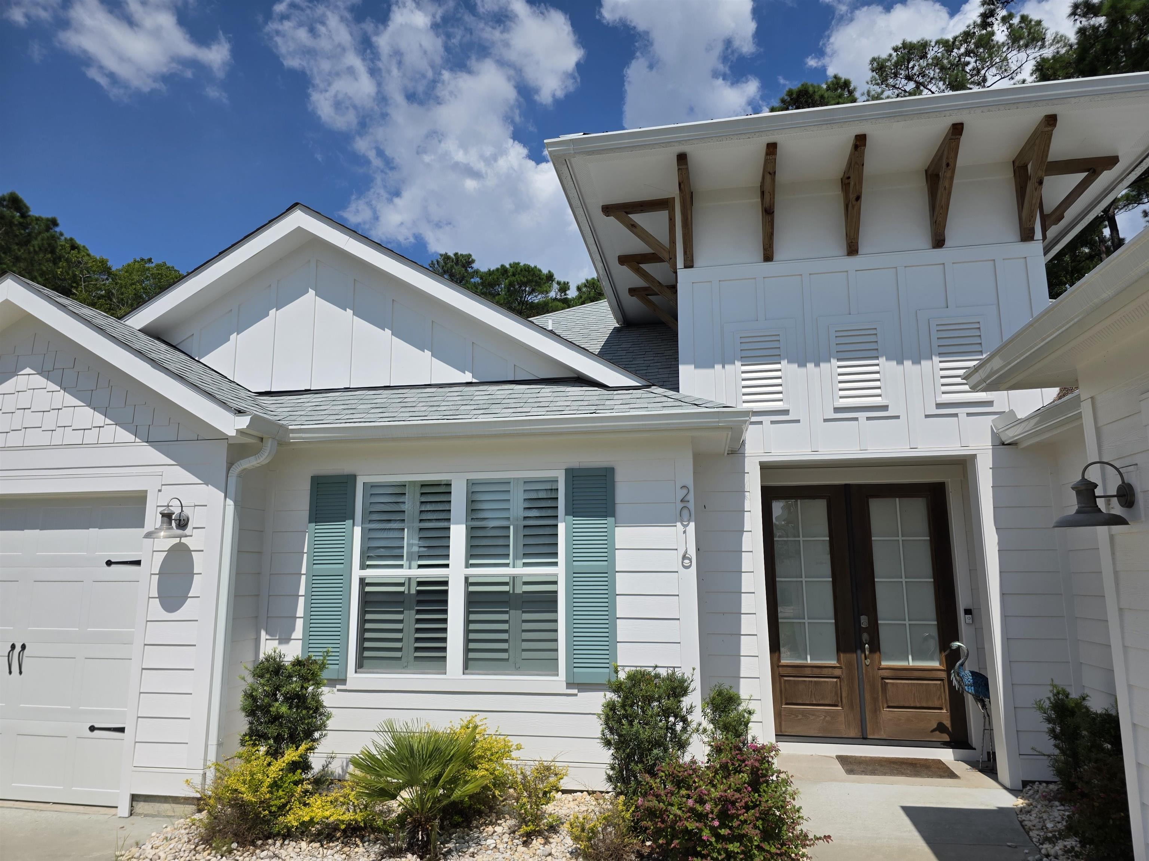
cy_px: 430
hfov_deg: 73.9
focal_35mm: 23
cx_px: 574
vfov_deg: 58.9
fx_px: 763
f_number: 1.7
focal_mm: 6.3
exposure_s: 1/7944
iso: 50
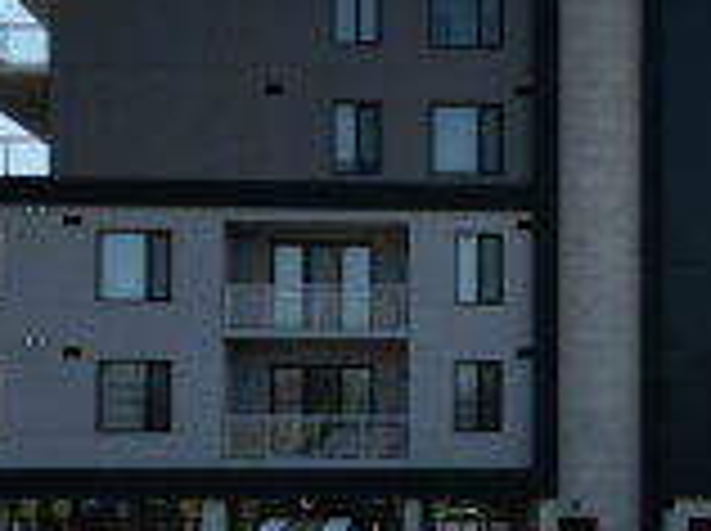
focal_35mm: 78
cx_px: 526
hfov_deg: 24.8
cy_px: 387
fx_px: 1600
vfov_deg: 18.7
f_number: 1.7
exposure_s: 1/50
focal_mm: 6.72
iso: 100
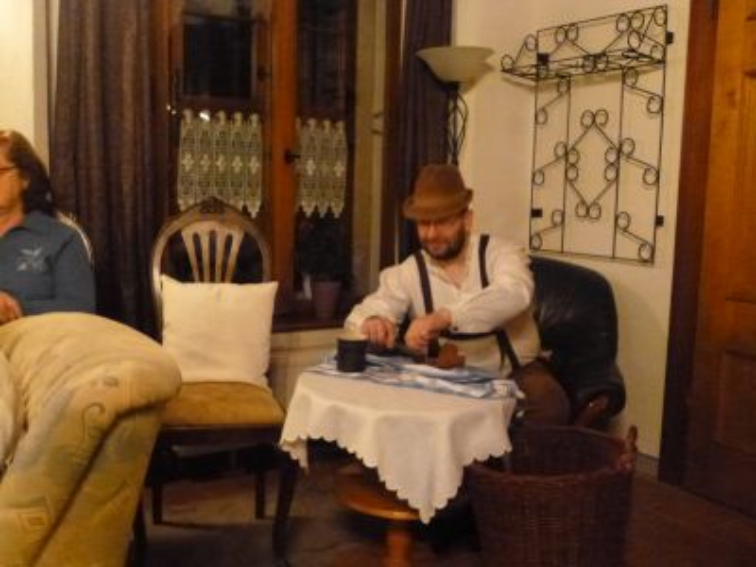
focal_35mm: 36
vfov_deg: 39.7
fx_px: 786
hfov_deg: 51.4
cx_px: 378
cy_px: 284
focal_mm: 6.4
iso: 1600
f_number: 3.1
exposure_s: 1/15
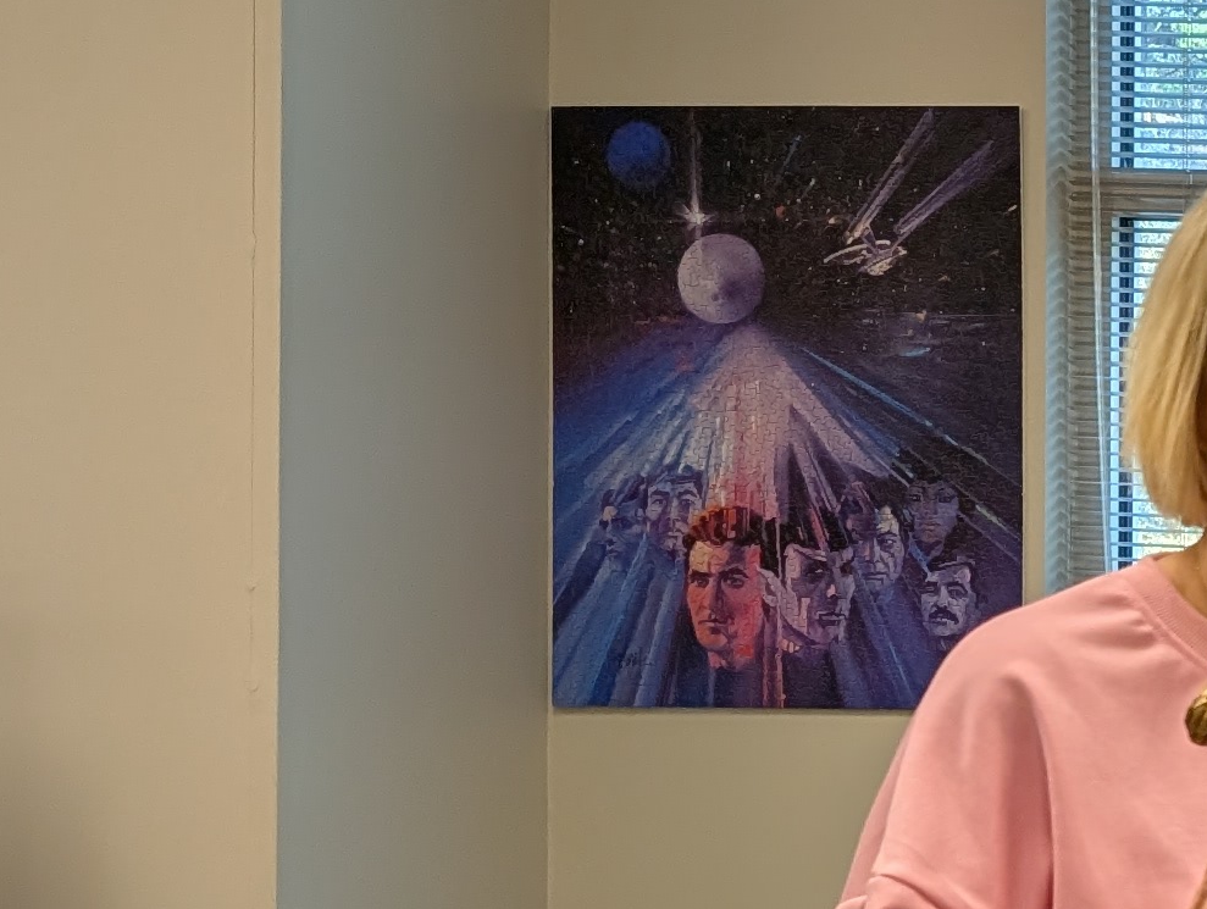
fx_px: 3457
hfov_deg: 16.8
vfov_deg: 15.0
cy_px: 581
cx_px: 2091
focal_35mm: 99
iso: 91
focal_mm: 6.9
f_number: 1.68
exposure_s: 1/120
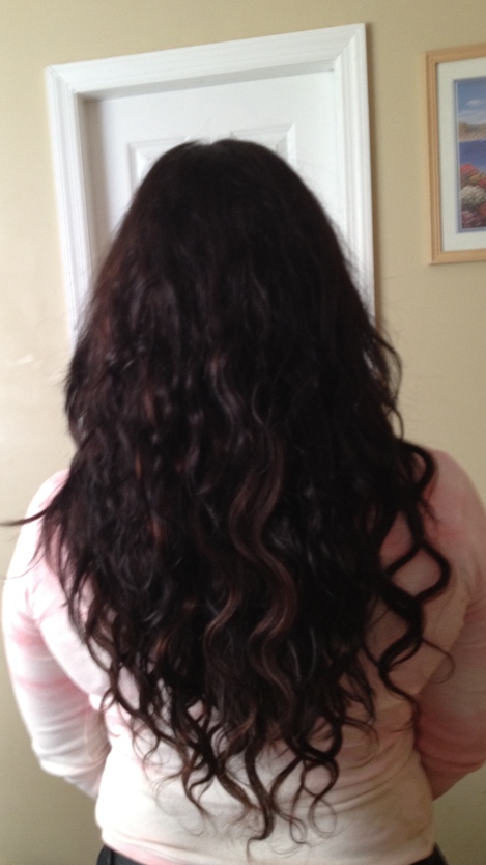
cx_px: 177
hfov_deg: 30.3
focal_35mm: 39
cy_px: 427
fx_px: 894
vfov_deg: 51.6
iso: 160
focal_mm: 4.28
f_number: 2.4
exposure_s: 1/20
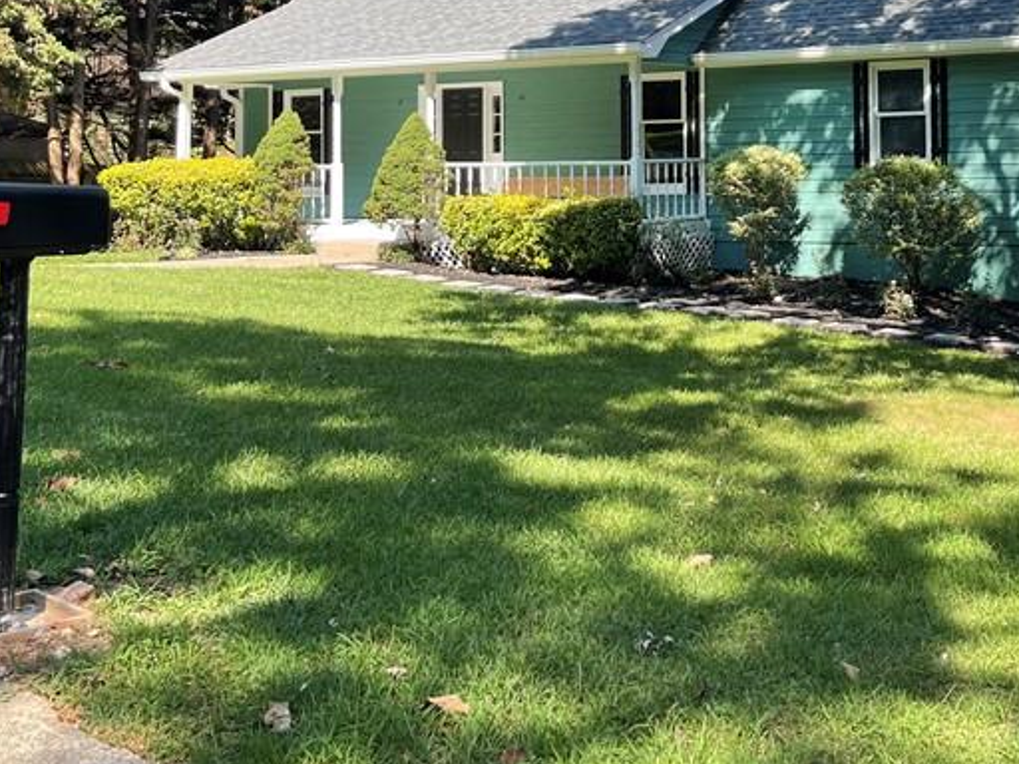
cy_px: 68
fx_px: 1472
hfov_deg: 36.9
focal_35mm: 50
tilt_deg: +3.2
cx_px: 812
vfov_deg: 28.0
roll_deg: +0.6
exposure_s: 1/700
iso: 32
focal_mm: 5.1
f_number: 1.6
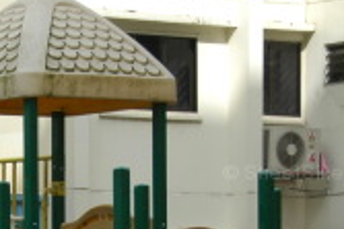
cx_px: -35
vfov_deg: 5.0
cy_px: 333
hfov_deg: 7.5
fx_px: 2593
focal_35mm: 272
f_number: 4.8
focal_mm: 55
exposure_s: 1/1000
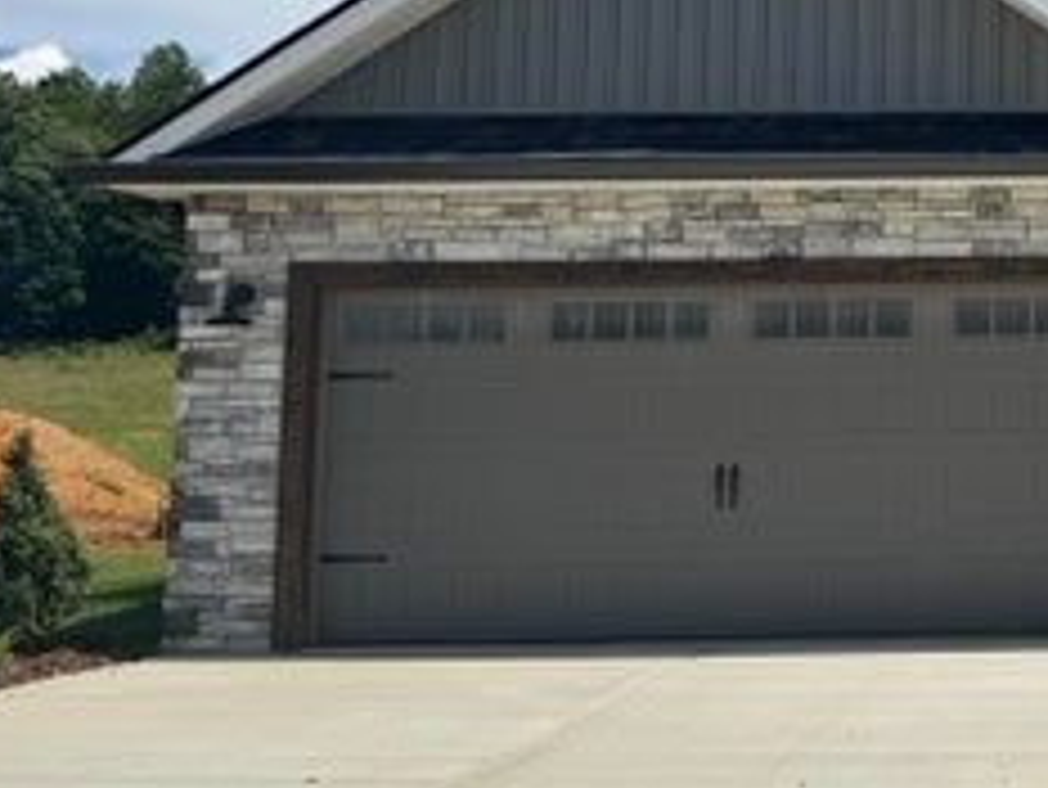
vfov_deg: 21.9
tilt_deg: +8.0
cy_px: 140
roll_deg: +0.4
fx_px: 1999
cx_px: 1237
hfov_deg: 26.3
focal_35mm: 66
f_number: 1.78
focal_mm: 6.76
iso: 80
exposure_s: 1/7092
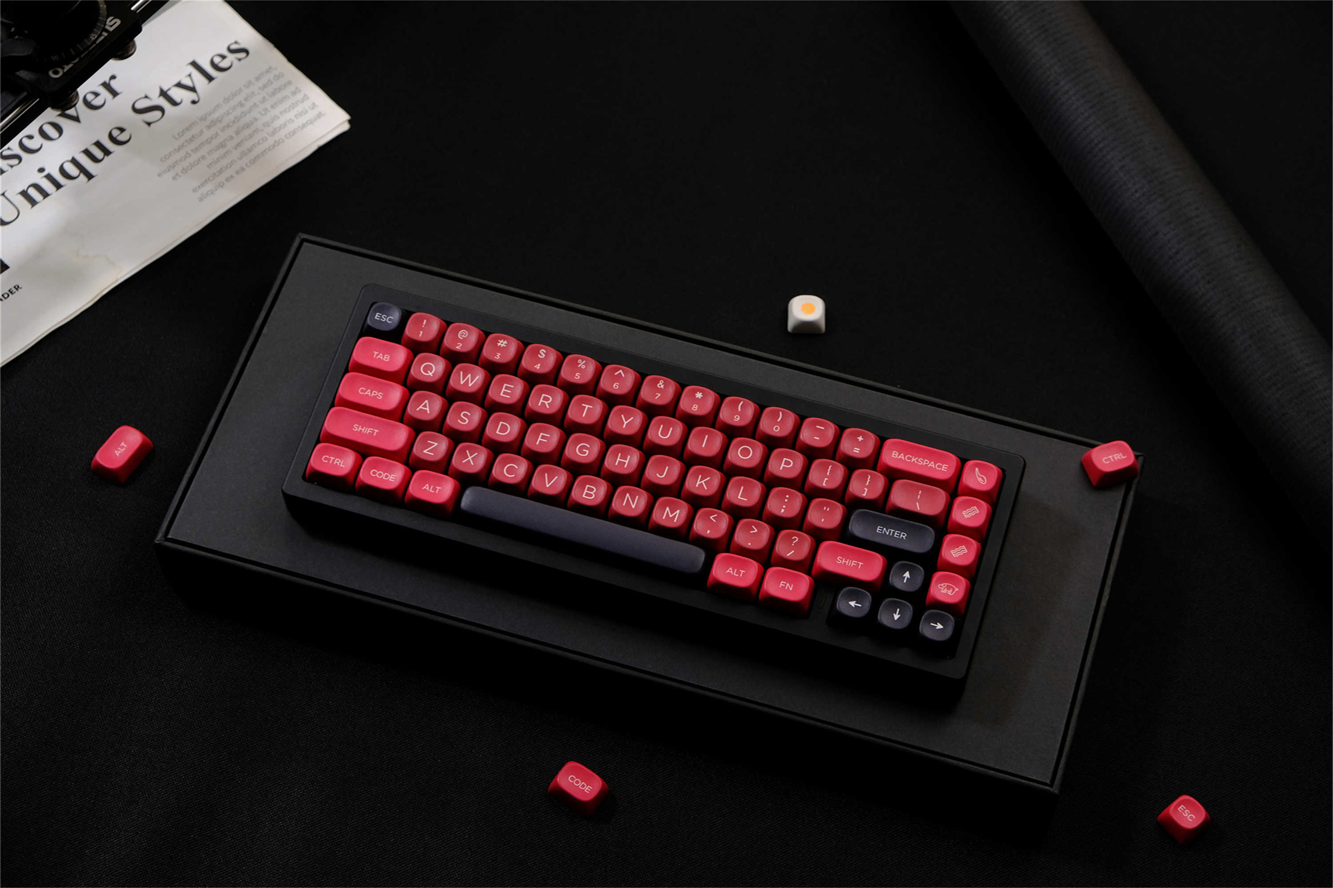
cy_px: 444
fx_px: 2814
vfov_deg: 17.9
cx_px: 666
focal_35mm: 76
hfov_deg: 26.7
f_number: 6.4
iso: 400
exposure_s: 1/60
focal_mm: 50.5
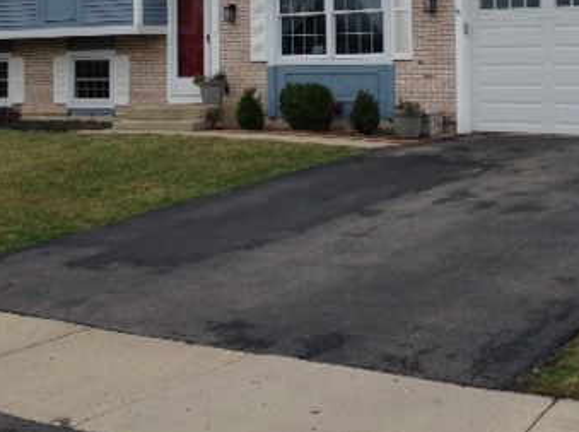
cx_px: 405
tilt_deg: +5.2
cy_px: 32
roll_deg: +0.0
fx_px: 1102
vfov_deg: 21.6
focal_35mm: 66
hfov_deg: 29.2
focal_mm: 4.28
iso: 50
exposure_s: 1/1779
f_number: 2.4
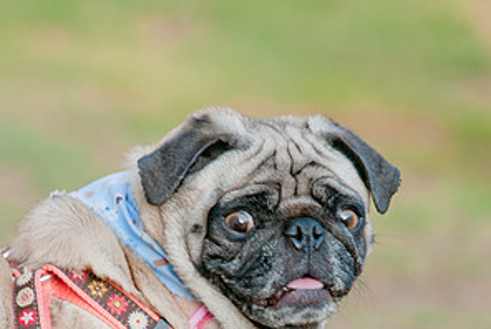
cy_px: 296
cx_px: 245
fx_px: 6212
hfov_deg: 4.5
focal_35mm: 455
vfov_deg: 3.0
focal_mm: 200
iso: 250
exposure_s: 1/160
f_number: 5
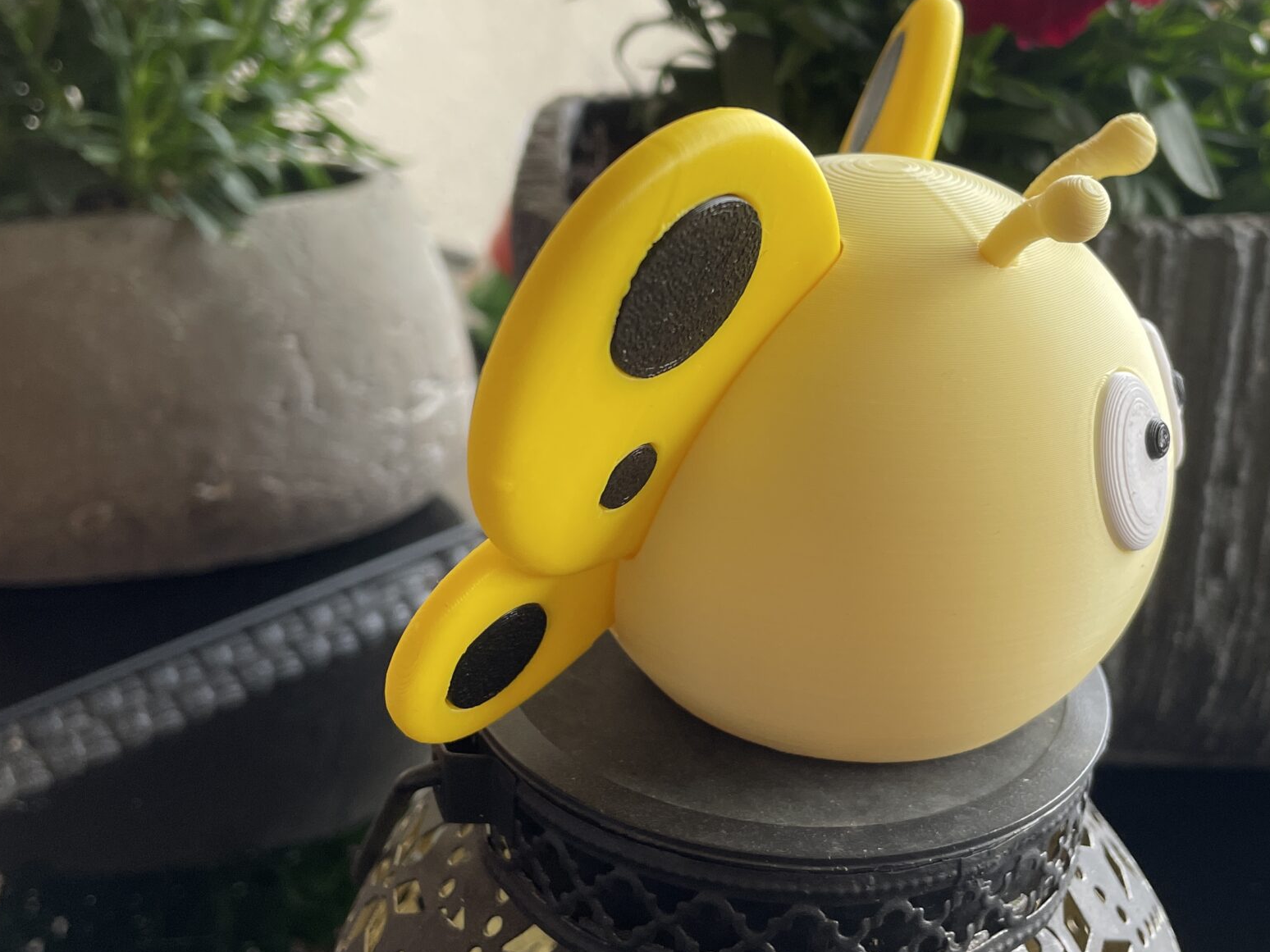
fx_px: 1578
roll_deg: +0.9
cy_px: 399
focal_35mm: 43
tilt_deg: -21.2
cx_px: 711
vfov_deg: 33.5
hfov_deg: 43.8
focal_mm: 4.2
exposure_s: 1/121
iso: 80
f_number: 1.6
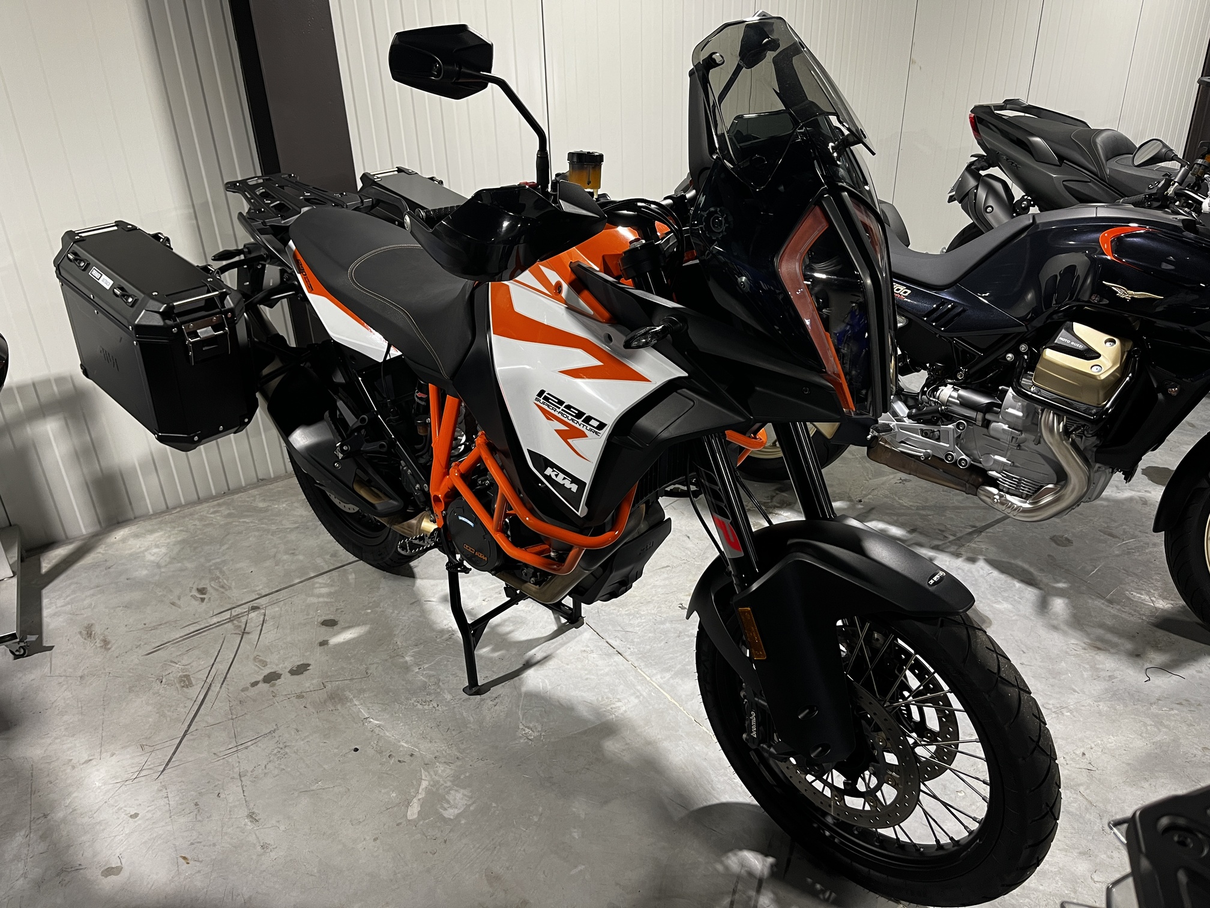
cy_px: 454
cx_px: 605
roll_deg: +2.4
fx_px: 909
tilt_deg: -27.3
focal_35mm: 26
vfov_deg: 53.1
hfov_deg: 67.3
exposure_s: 1/73
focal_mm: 5.1
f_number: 1.6
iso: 125
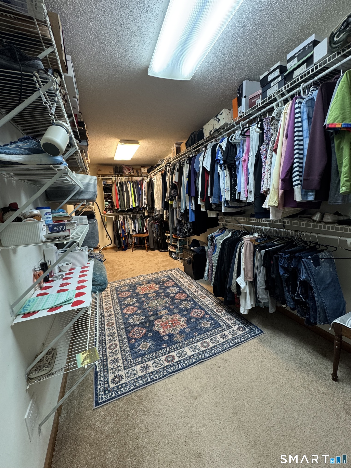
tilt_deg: -9.5
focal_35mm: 14
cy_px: 234
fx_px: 189
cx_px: 176
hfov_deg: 85.7
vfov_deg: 102.1
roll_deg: +4.1
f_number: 2.2
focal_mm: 2.22
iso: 200
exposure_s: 1/60
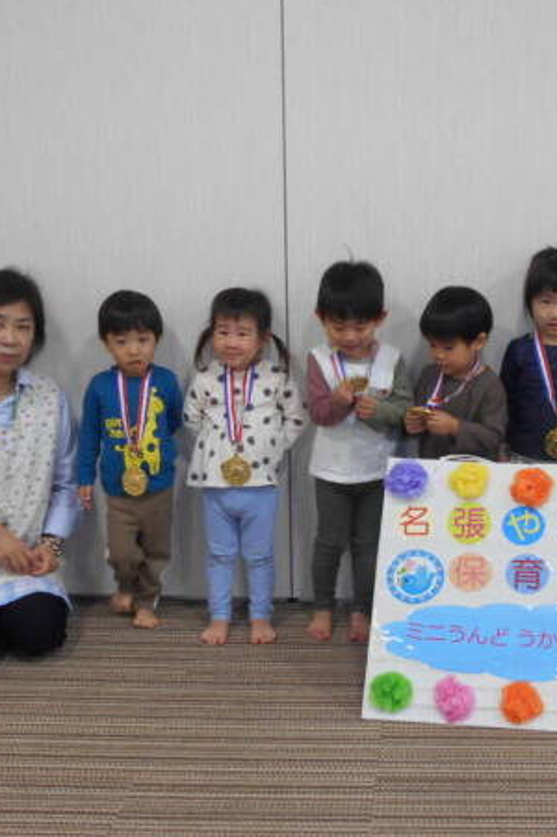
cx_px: 451
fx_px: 1116
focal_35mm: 48
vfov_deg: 41.1
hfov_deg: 27.4
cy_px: 444
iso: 200
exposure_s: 1/30
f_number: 3.2
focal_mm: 4.6
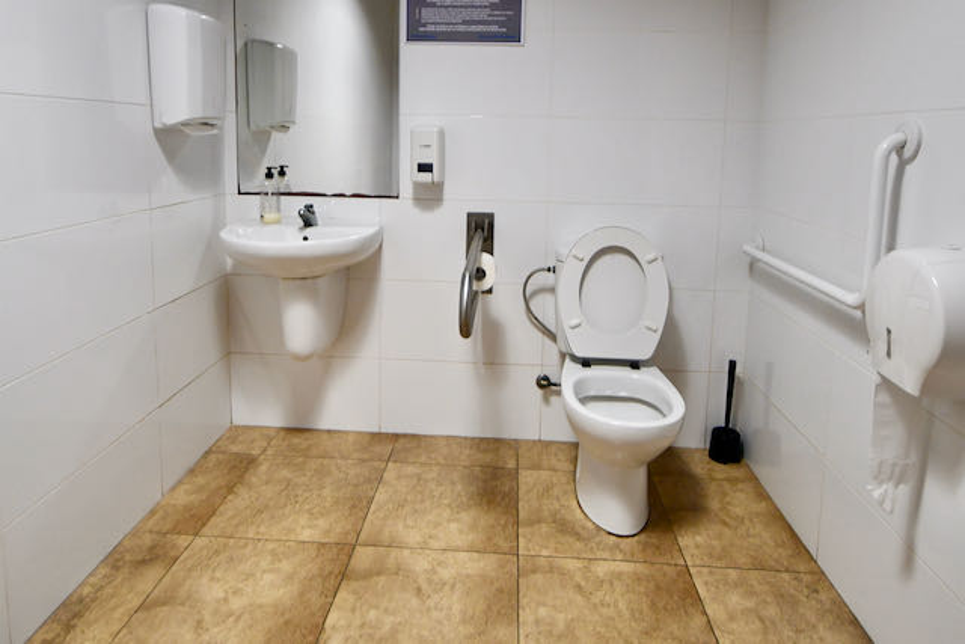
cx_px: 482
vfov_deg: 77.4
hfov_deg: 100.4
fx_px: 402
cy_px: 322
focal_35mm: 15
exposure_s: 1/125
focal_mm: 10
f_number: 4
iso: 1000
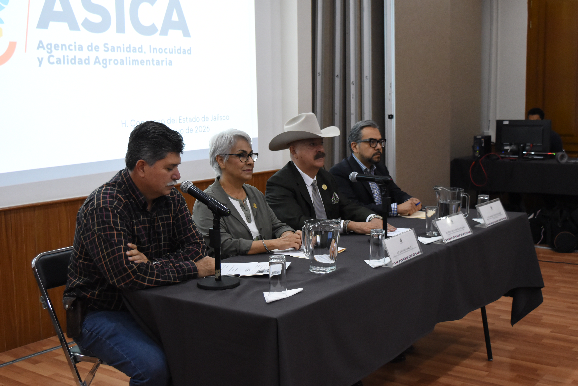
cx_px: 289
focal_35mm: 48
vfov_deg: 28.1
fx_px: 771
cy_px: 193
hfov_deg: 41.1
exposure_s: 1/80
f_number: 5
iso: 2000
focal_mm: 32
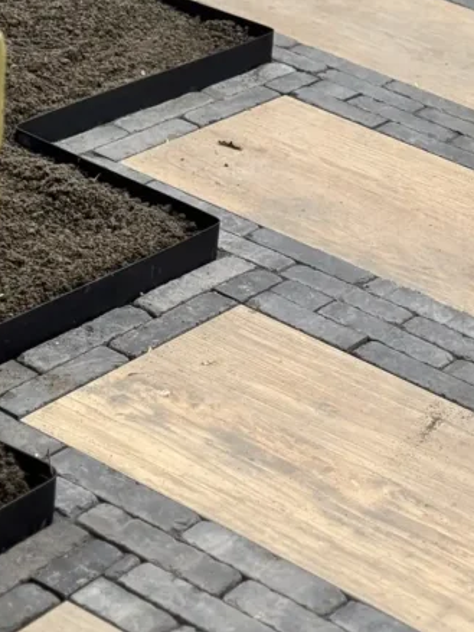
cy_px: 92
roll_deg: -9.2
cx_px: 526
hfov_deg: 13.0
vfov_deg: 17.4
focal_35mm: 112
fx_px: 2046
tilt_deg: -21.1
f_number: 1.78
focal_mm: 6.76
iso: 64
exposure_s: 1/822
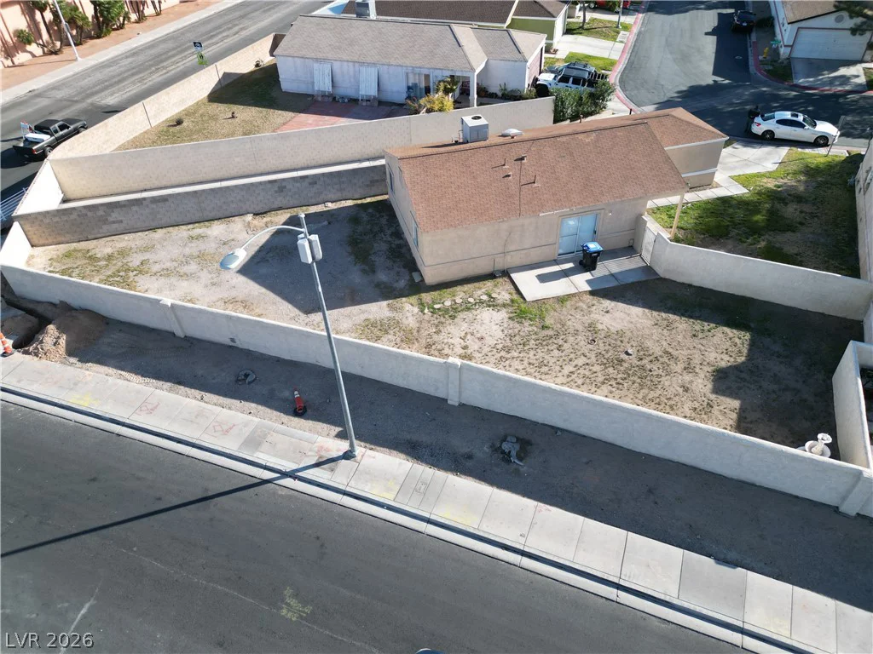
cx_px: 436
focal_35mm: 24
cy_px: 327
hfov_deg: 71.6
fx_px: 605
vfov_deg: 56.8
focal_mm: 6.72
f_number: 1.7
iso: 140
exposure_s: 1/1500
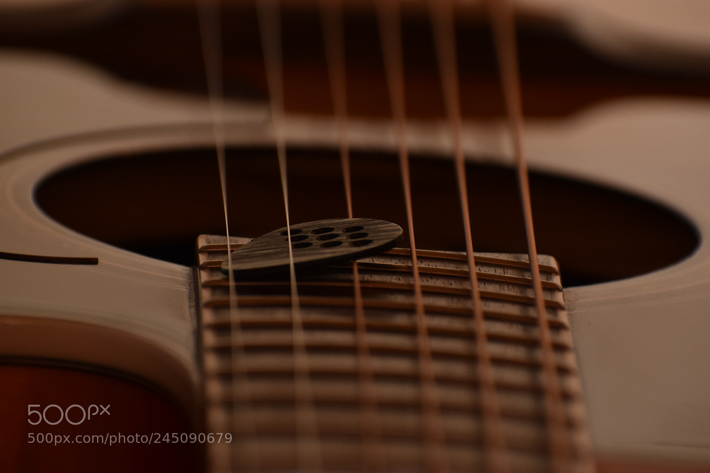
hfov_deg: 4.6
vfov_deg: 3.1
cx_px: 355
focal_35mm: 450
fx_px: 8875
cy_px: 236
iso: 560
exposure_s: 1/60
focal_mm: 300
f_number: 8
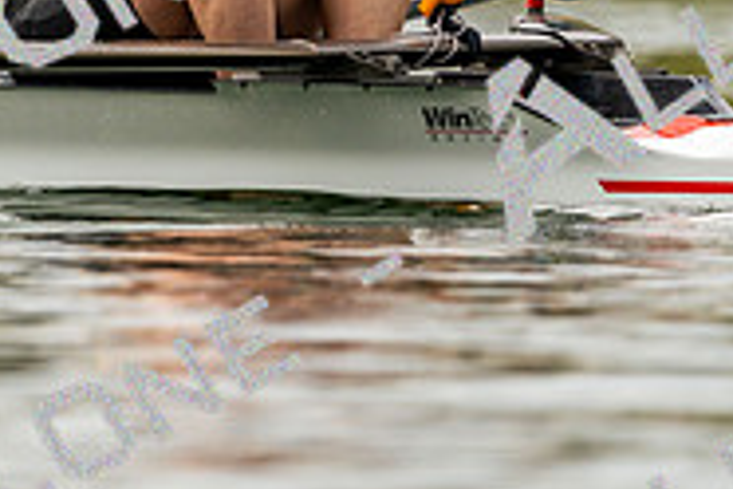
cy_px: -128
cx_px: 150
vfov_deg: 0.9
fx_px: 32494
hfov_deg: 1.3
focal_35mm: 1596
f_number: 6.3
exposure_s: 1/2000
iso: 320
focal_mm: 512
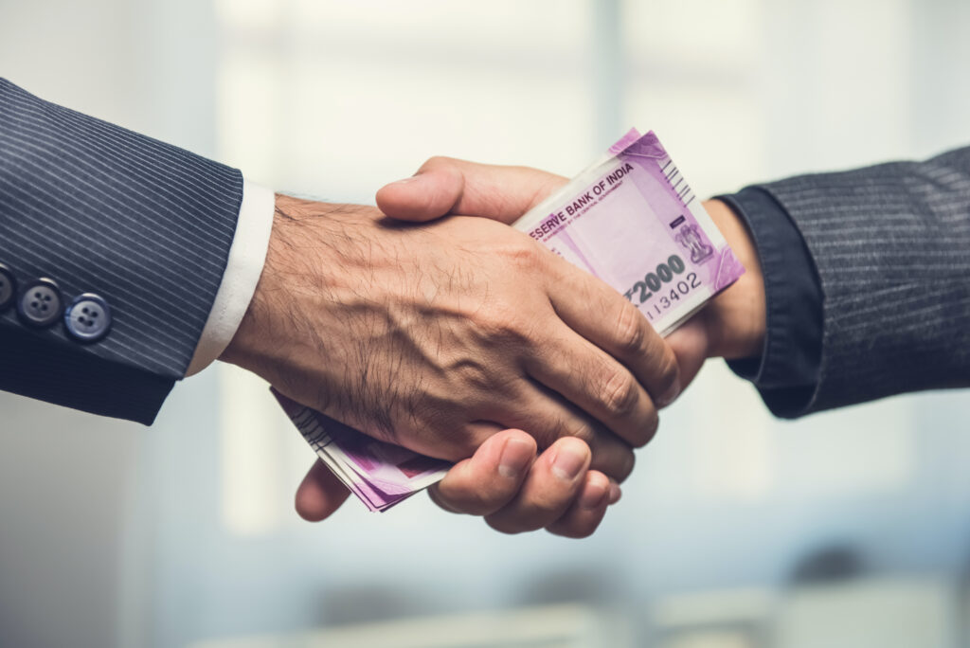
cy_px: 324
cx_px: 485
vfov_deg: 20.6
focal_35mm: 66
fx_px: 1779
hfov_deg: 30.5
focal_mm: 66
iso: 320
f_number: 3.5
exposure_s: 1/200
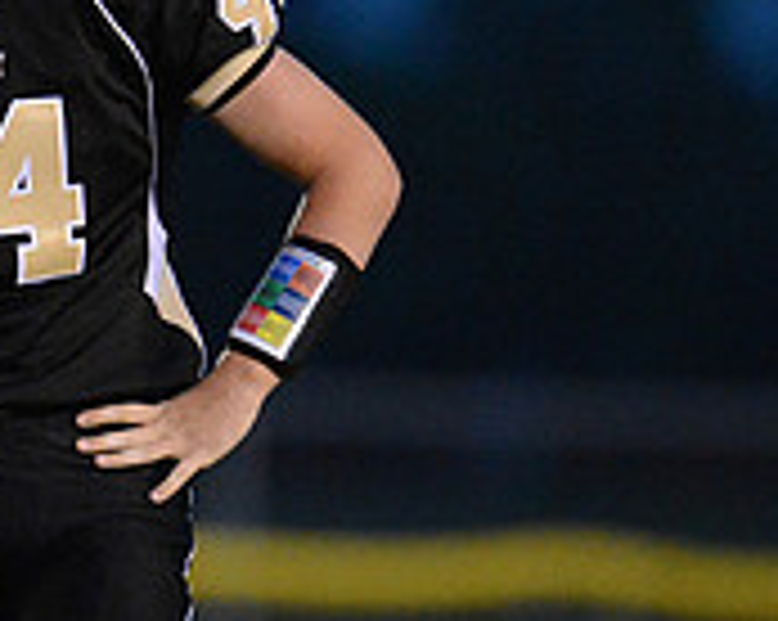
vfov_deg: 1.2
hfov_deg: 1.5
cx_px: 157
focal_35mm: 1259
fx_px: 28957
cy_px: 394
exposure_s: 1/800
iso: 12800
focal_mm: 400
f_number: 2.8
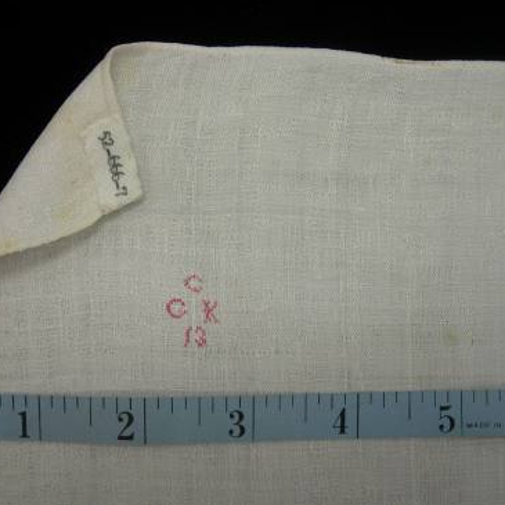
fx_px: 759
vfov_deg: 36.8
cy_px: 252
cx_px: 220
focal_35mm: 46
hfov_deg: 36.7
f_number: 2.8
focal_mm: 7.8
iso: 50
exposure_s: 1/40.2
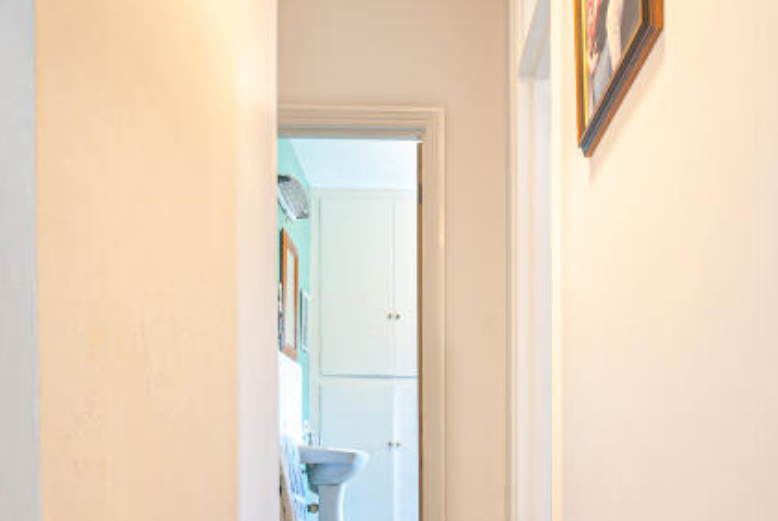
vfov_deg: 32.6
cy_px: 467
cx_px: 456
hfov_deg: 49.3
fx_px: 844
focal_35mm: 39
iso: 40
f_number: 9
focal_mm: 16
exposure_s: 3.2
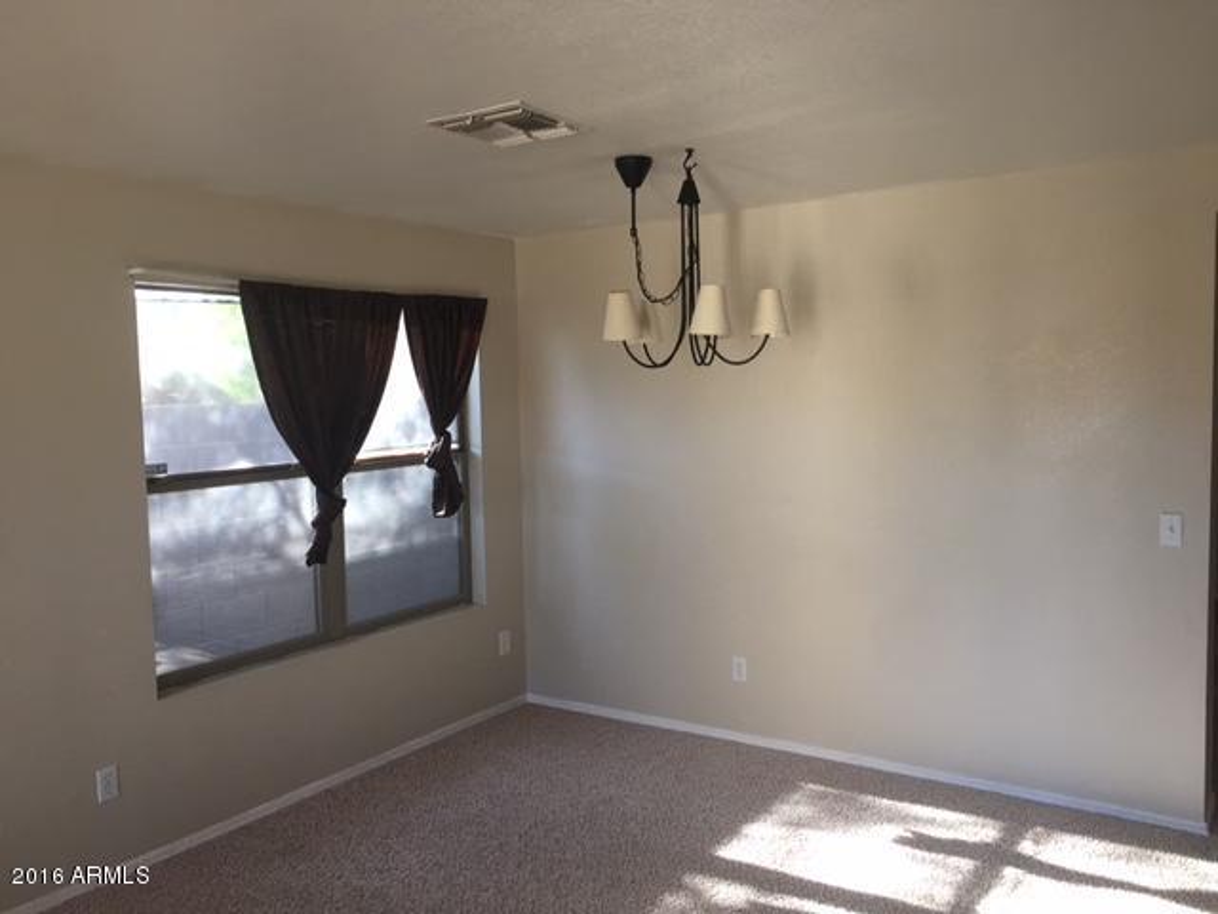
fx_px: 1020
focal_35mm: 29
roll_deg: +0.8
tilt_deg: -2.4
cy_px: 457
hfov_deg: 61.7
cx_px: 609
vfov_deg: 48.2
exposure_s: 1/15
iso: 32
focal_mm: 4.15
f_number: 2.2
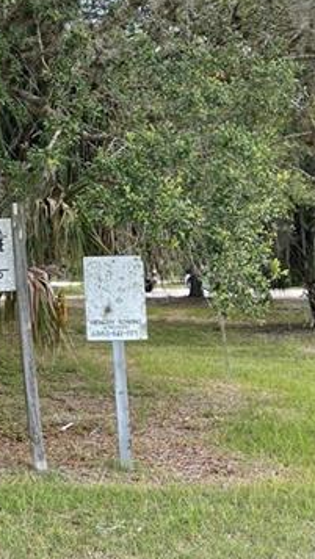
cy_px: 83
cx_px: -24
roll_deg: +0.0
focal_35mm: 61
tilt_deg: +11.3
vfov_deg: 33.0
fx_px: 905
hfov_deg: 19.0
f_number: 1.6
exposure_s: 1/592
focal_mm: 5.1
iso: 32
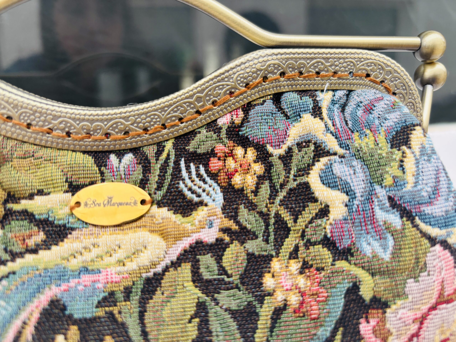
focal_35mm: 26
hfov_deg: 67.3
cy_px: 171
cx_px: 228
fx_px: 343
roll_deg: +1.9
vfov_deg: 53.1
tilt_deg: -12.7
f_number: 1.6
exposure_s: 1/213
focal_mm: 5.96
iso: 40
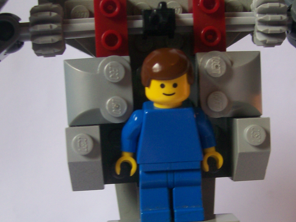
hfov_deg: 30.7
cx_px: 164
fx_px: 539
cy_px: 176
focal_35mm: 63
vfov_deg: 23.0
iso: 80
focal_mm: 6
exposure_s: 1/66.4
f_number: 2.7
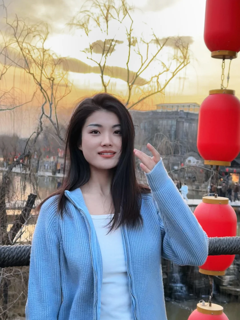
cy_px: 160
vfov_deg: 39.7
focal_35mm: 48
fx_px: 444
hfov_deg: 30.3
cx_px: 120
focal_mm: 6.86
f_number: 1.78
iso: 64
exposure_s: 1/535
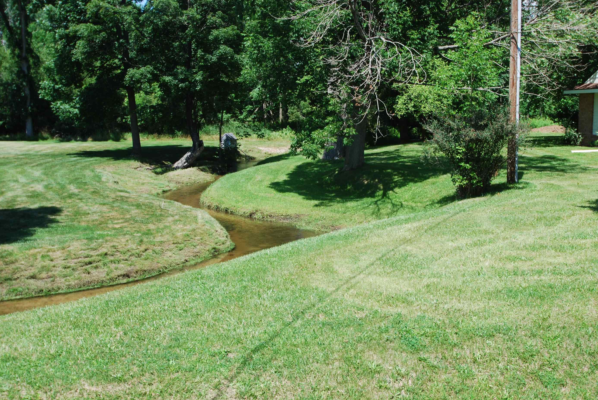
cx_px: 321
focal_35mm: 40
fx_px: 665
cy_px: 213
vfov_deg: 33.5
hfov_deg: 48.4
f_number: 6.3
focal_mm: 24
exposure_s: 1/160
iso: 100
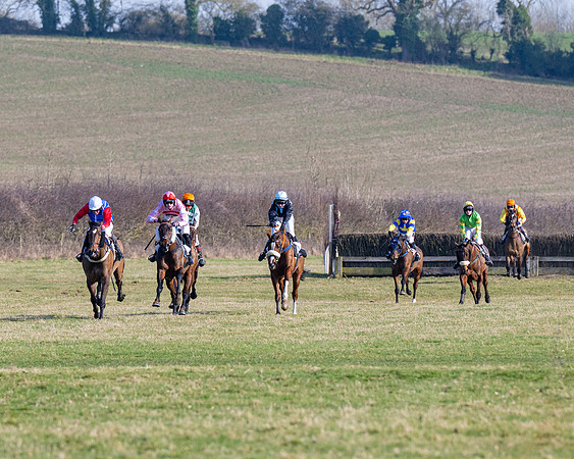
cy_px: 235
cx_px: 161
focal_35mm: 471
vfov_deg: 3.3
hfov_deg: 4.1
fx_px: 7995
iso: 200
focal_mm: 200
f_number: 4
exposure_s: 1/1600
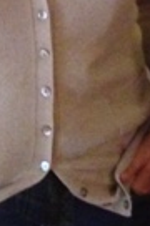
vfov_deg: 12.1
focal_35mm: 162
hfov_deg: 8.4
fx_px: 1018
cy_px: -110
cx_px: 173
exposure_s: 1/15
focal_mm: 4.13
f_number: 2.4
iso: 800
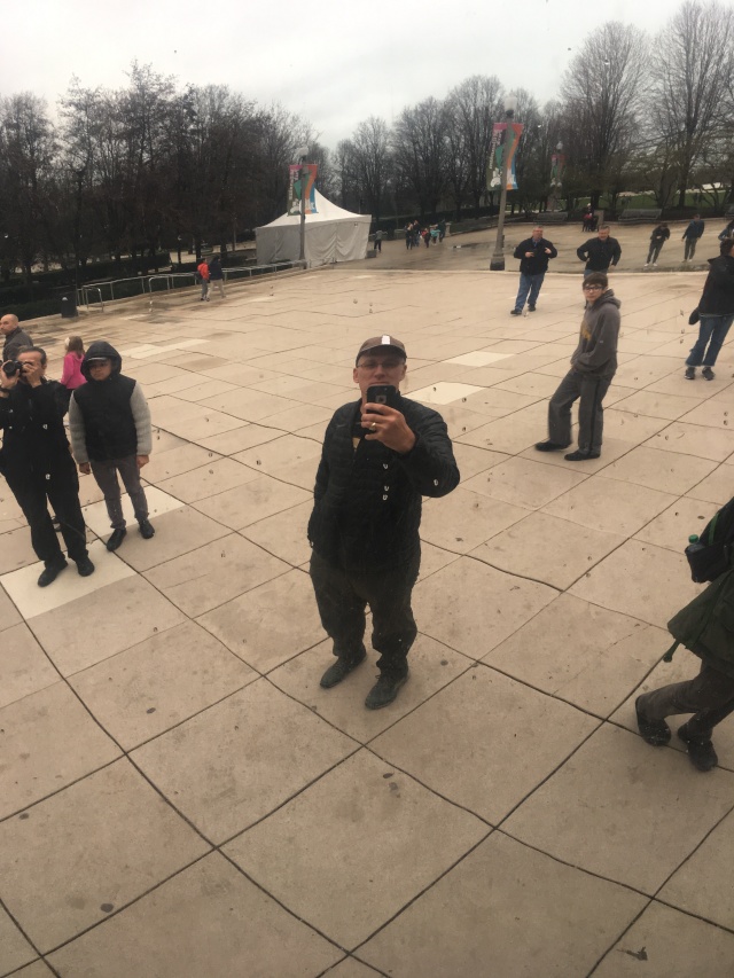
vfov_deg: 61.7
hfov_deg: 48.2
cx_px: 367
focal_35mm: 29
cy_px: 489
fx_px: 820
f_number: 2.2
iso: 40
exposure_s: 1/120
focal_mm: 4.15
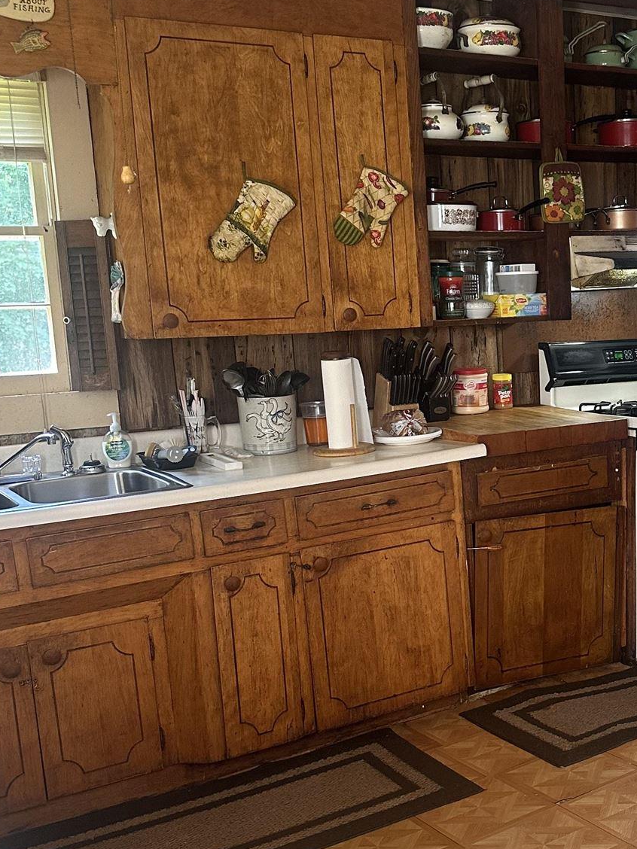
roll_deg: +1.2
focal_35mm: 49
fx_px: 1202
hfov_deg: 28.5
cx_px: 580
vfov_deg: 38.8
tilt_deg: -10.3
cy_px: 494
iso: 250
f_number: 1.78
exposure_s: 1/106
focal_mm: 6.86
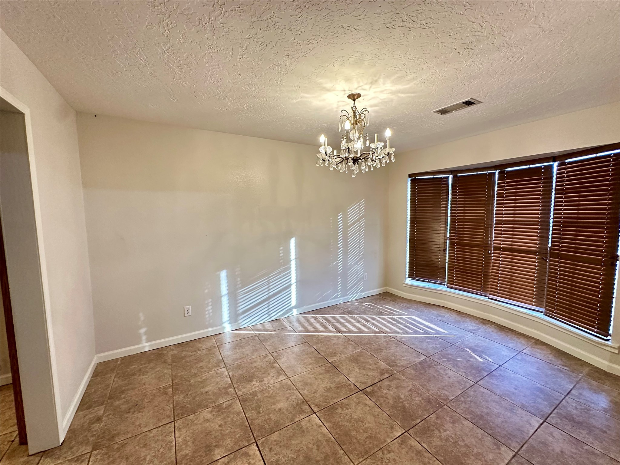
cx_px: 310
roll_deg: -0.3
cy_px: 232
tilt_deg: -4.6
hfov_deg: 102.1
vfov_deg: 85.7
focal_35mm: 14
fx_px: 251
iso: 500
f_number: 2.2
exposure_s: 1/60
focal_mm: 2.22
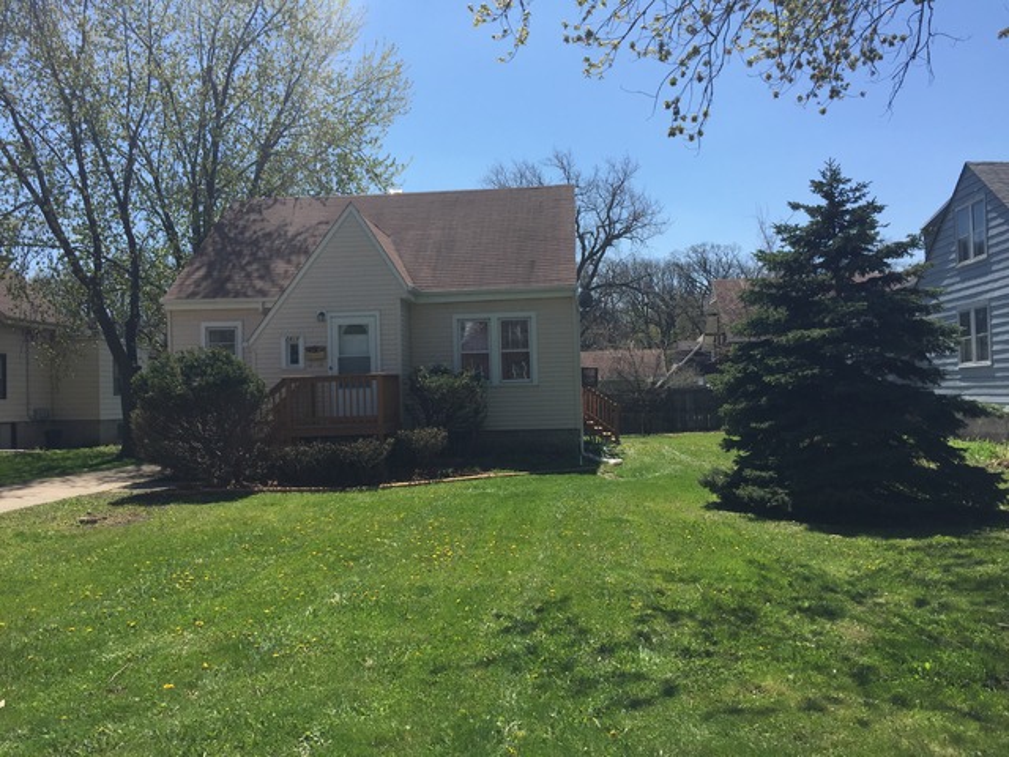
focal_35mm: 29
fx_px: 845
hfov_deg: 61.7
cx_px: 504
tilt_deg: +0.8
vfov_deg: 48.2
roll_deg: +1.7
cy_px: 378
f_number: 2.2
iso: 32
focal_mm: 4.15
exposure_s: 1/2083
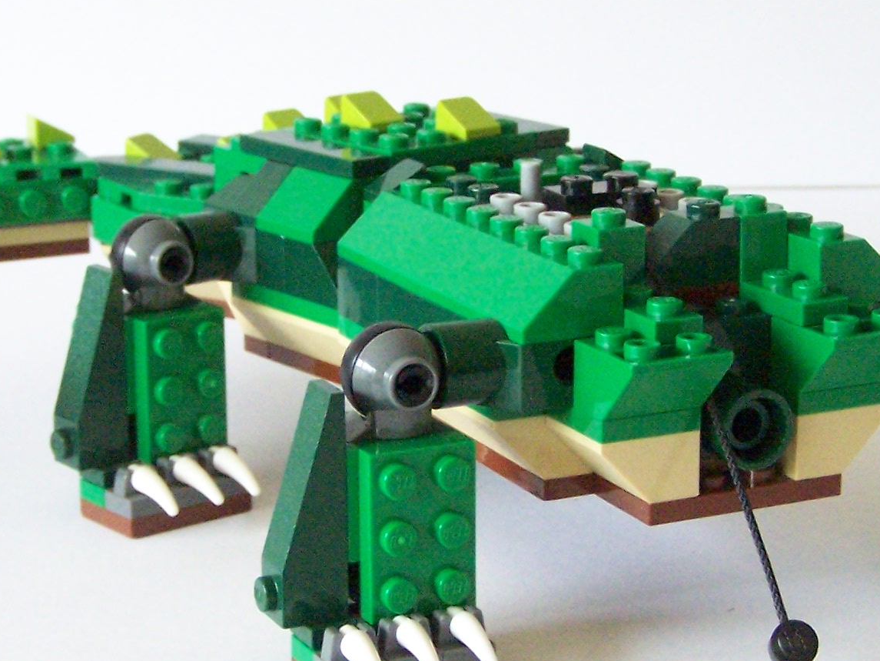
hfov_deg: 21.8
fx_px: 2288
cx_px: 438
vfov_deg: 16.4
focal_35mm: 90
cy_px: 344
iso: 400
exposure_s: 1/60
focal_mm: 6.7
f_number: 3.2
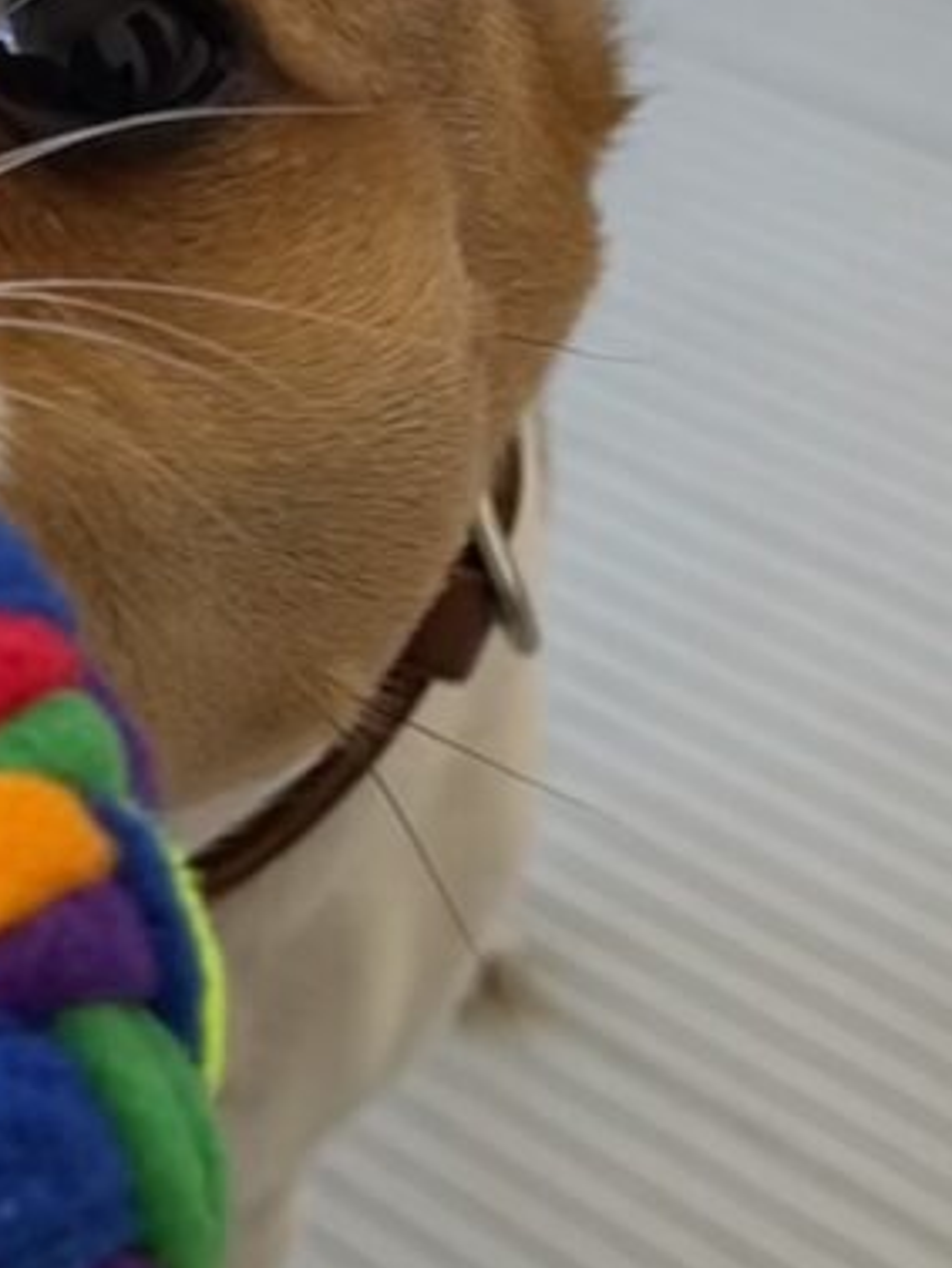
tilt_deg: -43.2
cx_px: -151
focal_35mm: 106
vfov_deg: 18.5
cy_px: 579
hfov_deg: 13.6
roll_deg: +4.5
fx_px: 3885
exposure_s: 1/192
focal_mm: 5.1
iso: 32
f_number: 1.6
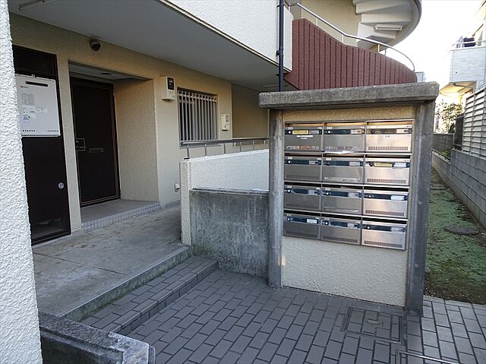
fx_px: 337
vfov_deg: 56.8
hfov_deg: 71.6
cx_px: 243
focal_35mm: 24
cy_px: 182
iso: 80
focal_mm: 4.1
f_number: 3.5
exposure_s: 1/30
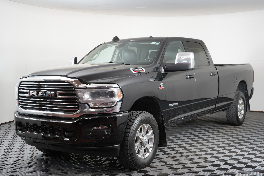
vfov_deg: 29.2
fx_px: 337
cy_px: 88
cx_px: 132
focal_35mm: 46
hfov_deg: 42.7
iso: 320
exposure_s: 1/60
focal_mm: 46
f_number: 4.5
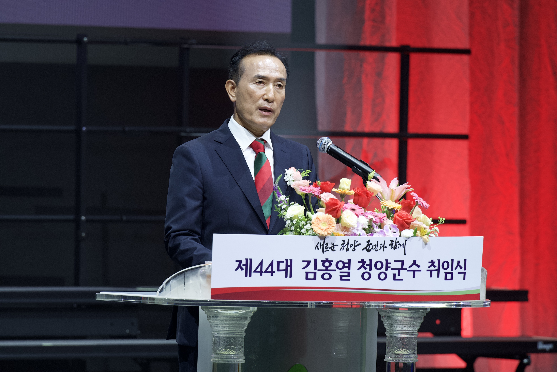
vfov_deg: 4.6
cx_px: 278
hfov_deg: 6.9
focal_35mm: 300
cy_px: 186
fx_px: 4641
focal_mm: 200
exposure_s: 1/250
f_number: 4.5
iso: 1250
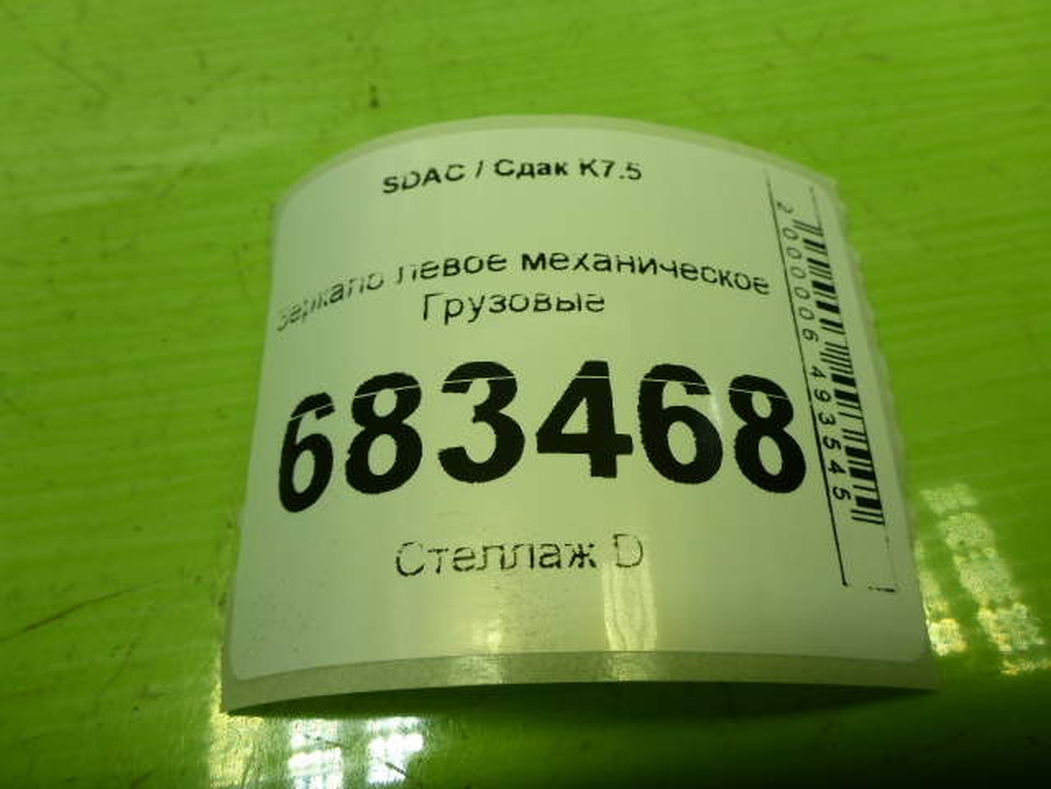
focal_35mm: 28
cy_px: 394
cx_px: 526
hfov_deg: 63.4
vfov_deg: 49.7
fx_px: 850
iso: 100
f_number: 3.3
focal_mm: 4.9
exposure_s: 1/500
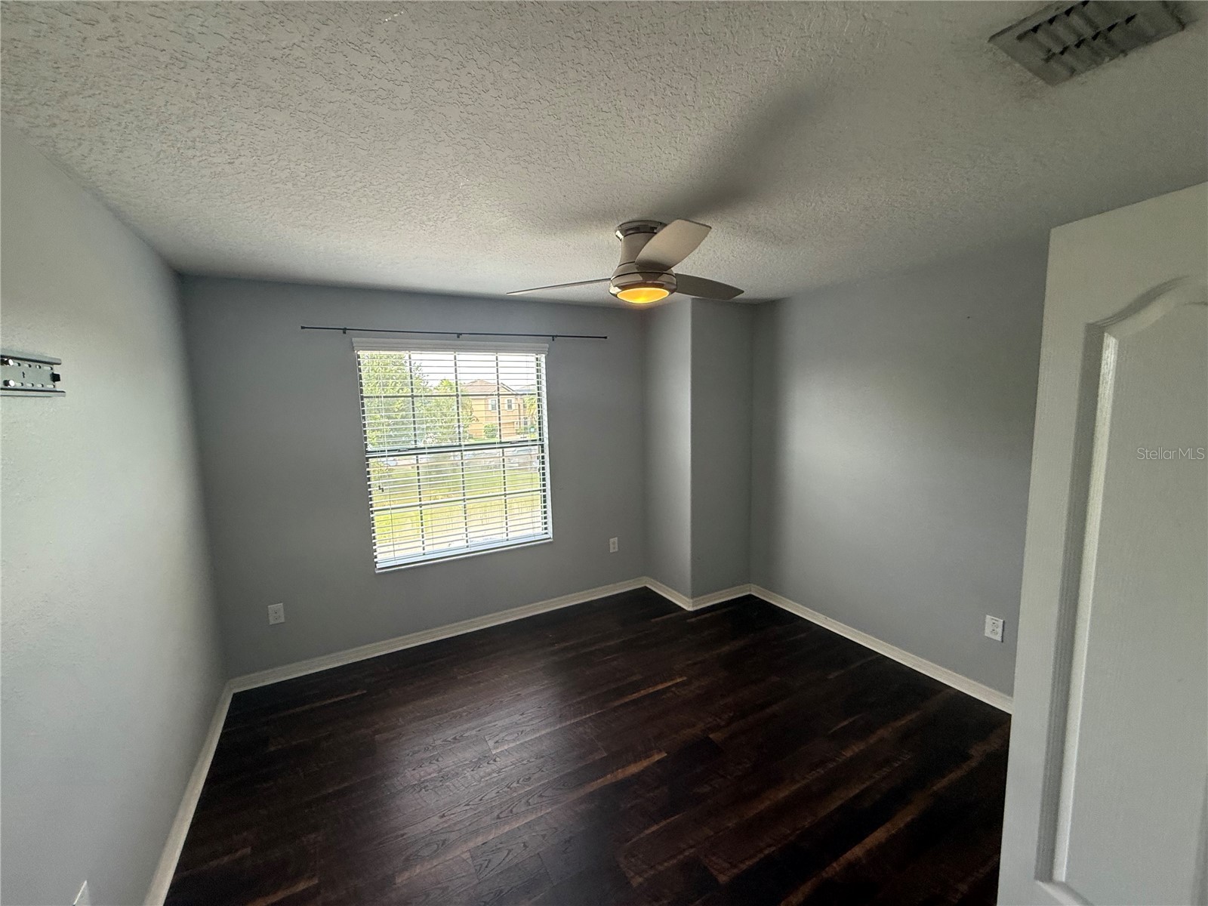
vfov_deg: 85.7
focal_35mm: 14
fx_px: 489
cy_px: 453
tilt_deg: -0.9
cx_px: 604
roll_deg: -0.8
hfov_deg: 102.1
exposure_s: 1/99
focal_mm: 2.22
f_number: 2.2
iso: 125
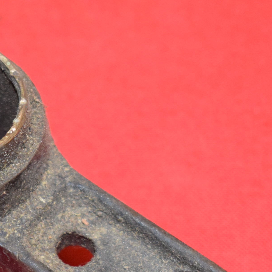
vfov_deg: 8.2
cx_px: -72
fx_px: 1890
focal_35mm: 213
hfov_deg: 8.1
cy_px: 183
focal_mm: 45
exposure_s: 1/125
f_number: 5
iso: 2000
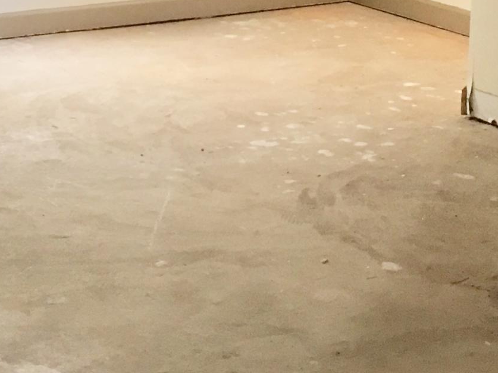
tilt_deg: -6.8
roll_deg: -1.1
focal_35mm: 104
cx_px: 152
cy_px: -90
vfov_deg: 13.8
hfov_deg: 18.8
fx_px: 1496
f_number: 2.2
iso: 80
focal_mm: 4.15
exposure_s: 1/15
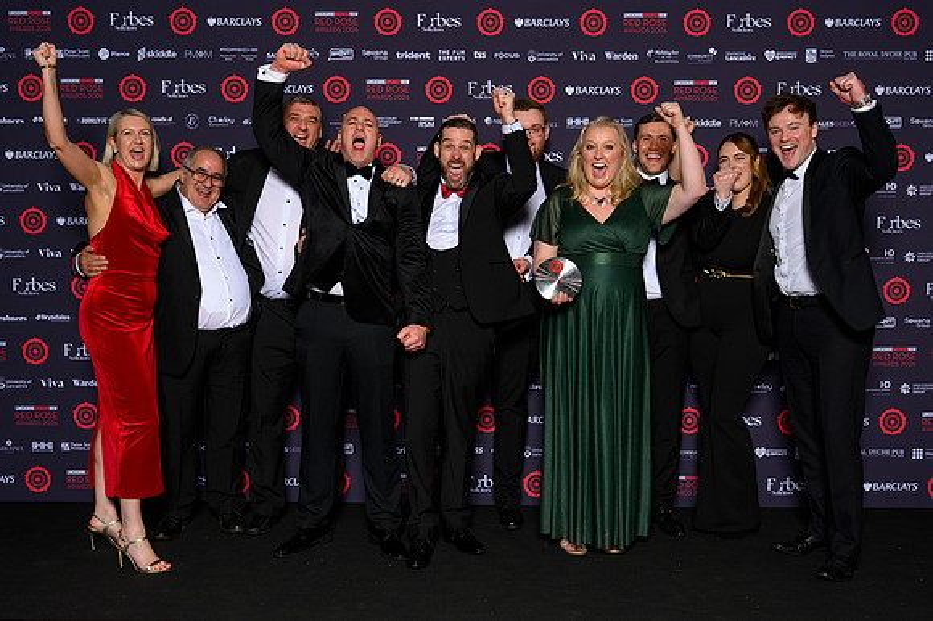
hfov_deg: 48.3
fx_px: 1040
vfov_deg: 33.2
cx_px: 453
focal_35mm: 40
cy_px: 310
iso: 400
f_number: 8
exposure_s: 1/125
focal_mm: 32
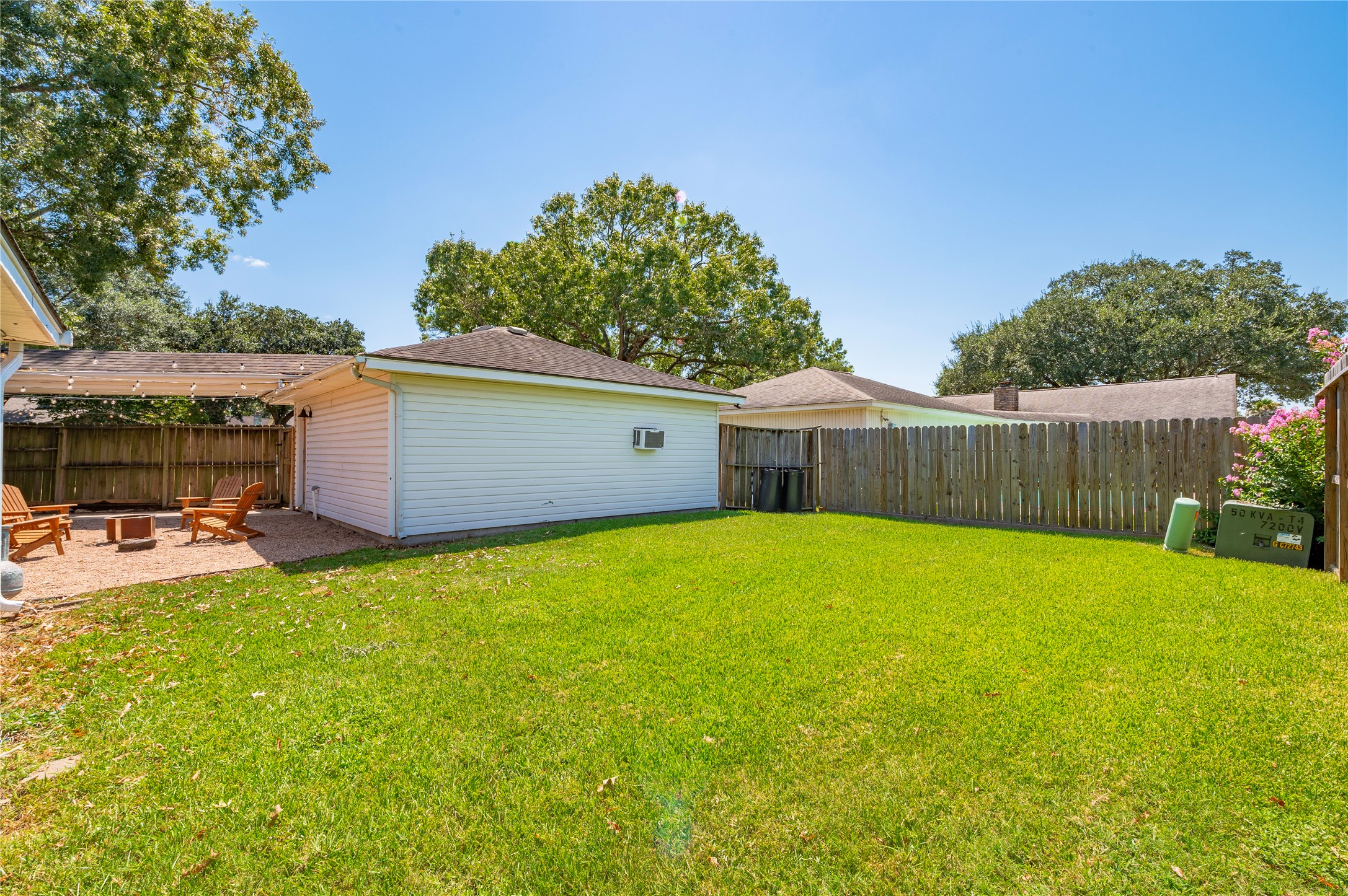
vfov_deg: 77.2
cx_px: 674
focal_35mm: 15
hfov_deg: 100.4
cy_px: 448
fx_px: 561
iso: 125
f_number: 13
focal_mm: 15
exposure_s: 1/125
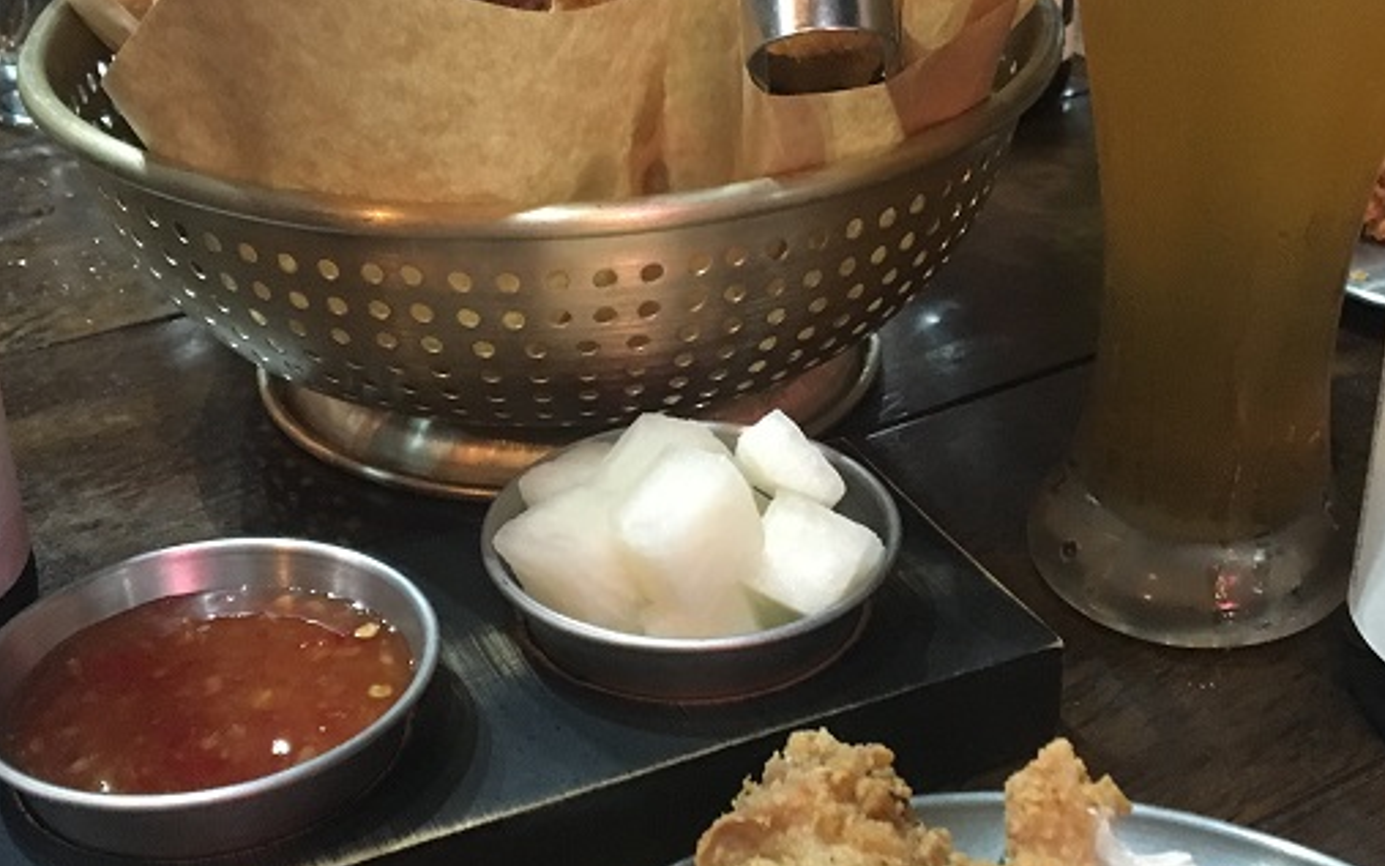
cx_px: 769
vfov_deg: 24.4
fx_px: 2001
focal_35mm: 53
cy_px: 399
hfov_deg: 38.1
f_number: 2.2
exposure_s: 1/15
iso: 500
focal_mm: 4.15
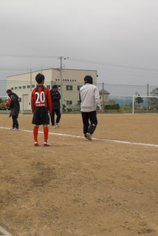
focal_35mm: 54
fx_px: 355
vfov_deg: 36.9
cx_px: 8
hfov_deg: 24.2
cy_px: 119
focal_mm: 6.3
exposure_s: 1/400
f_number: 5.6
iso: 64
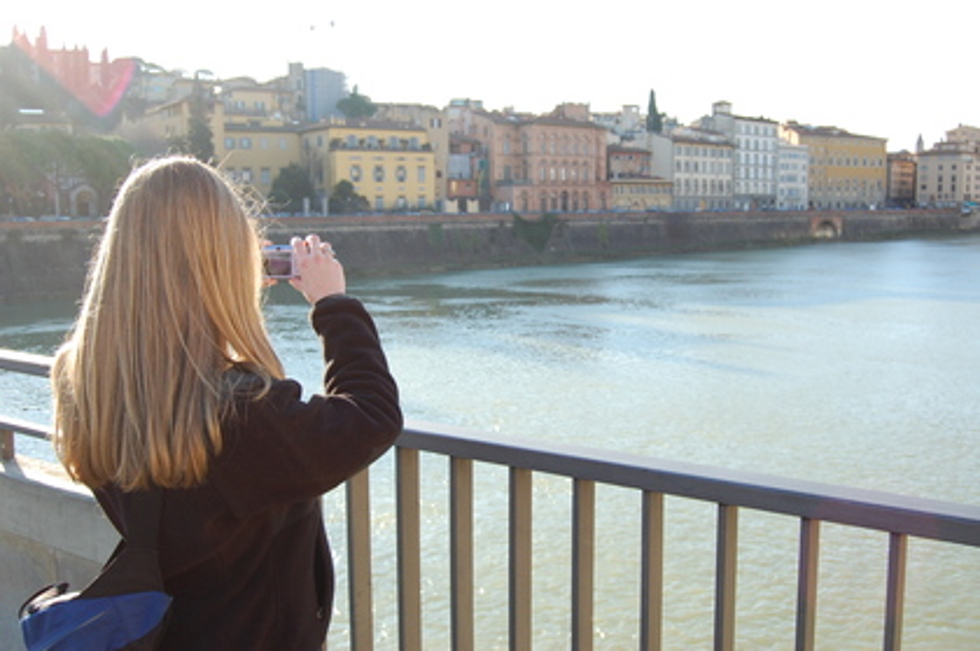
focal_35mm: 36
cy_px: 326
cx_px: 490
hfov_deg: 53.2
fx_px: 979
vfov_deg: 36.8
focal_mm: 24
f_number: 6.3
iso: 200
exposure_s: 1/160
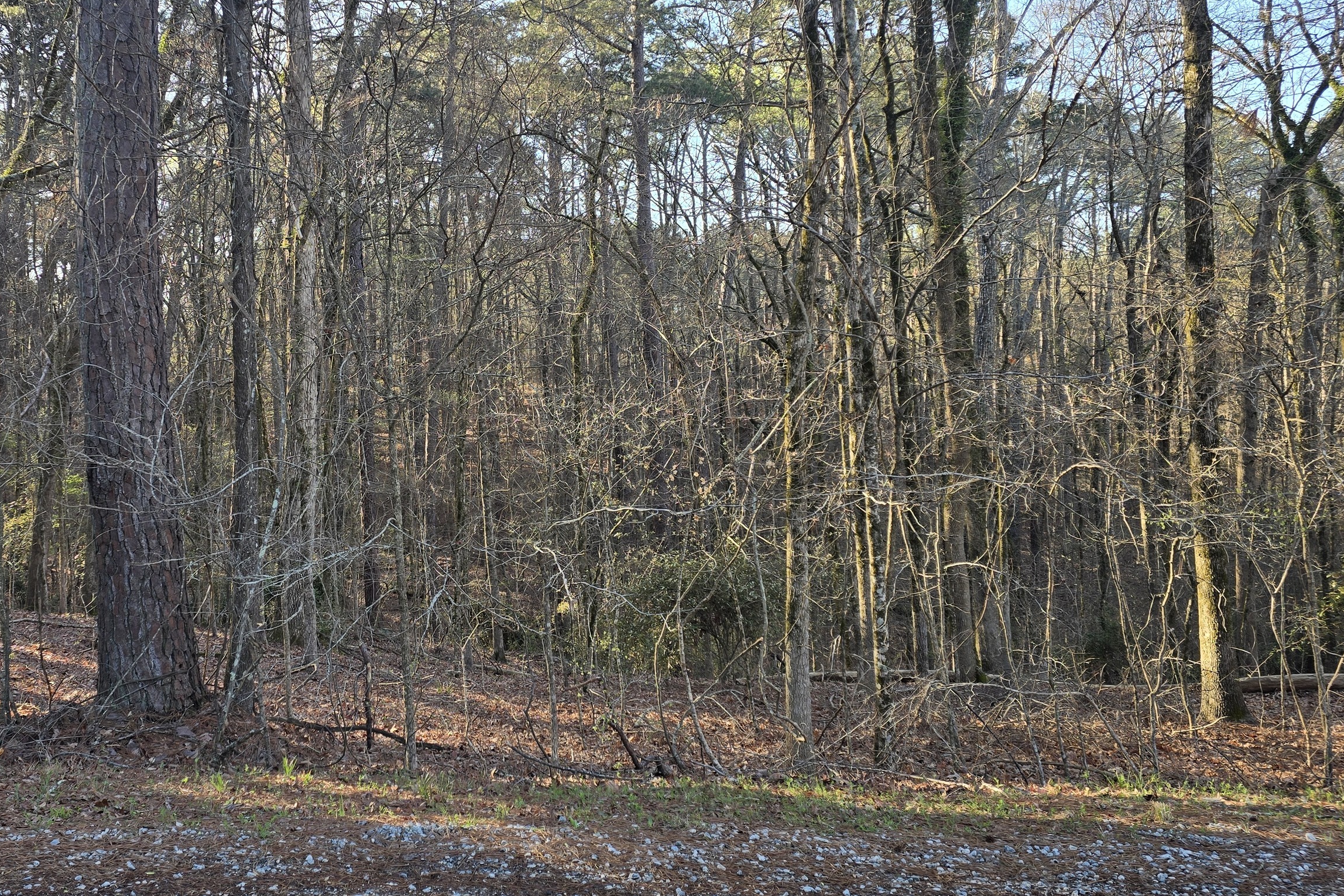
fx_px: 1195
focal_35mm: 32
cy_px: 420
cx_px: 463
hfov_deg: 57.6
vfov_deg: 41.1
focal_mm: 6.3
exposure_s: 1/180
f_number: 1.7
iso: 20
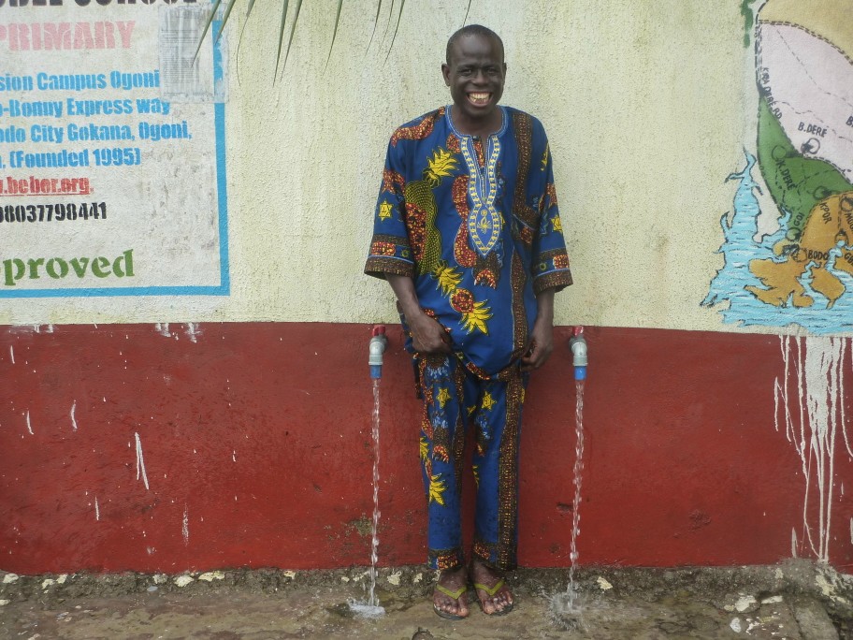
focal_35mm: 45
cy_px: 320
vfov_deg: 32.2
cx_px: 426
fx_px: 1109
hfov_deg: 42.1
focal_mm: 7.3
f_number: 4
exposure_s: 1/250
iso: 125
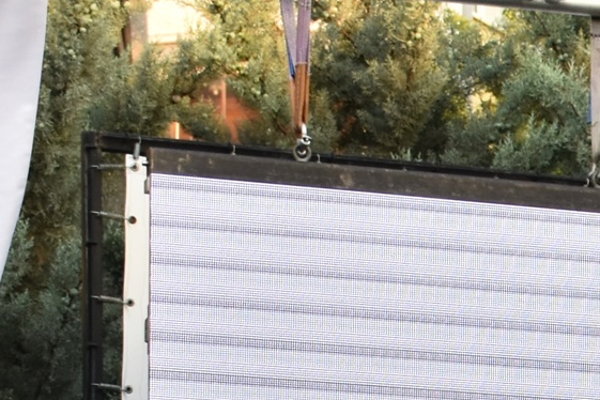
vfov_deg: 4.8
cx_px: 1464
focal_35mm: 281
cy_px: 994
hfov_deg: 6.9
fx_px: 4678
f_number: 6.3
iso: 400
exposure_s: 1/100
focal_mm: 35
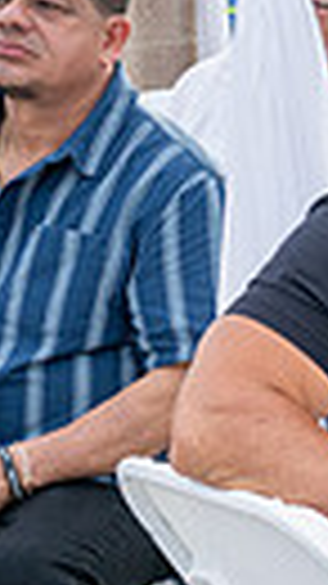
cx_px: 1254
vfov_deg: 8.8
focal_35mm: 244
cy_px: 322
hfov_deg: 4.6
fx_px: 3778
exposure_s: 1/125
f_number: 8
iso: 200
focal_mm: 52
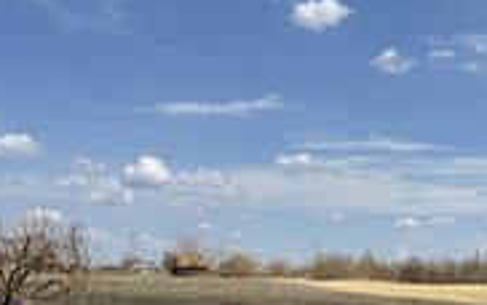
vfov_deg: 21.1
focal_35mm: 56
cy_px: 393
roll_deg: -1.0
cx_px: 391
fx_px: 744
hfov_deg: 35.1
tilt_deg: -9.6
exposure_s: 1/6410
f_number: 1.78
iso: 80
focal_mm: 6.76
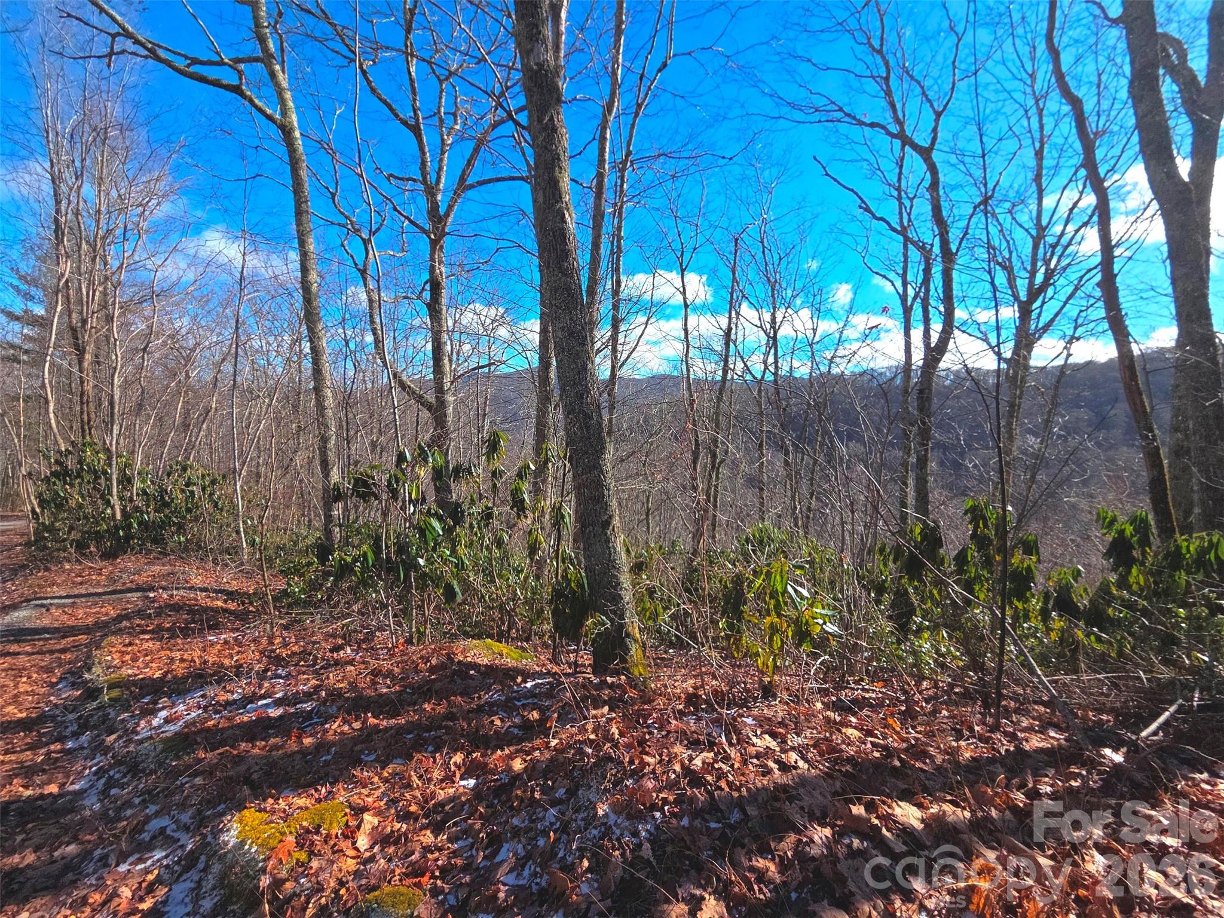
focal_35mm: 13
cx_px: 612
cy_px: 459
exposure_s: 1/1336
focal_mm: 2.2
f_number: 2.2
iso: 50
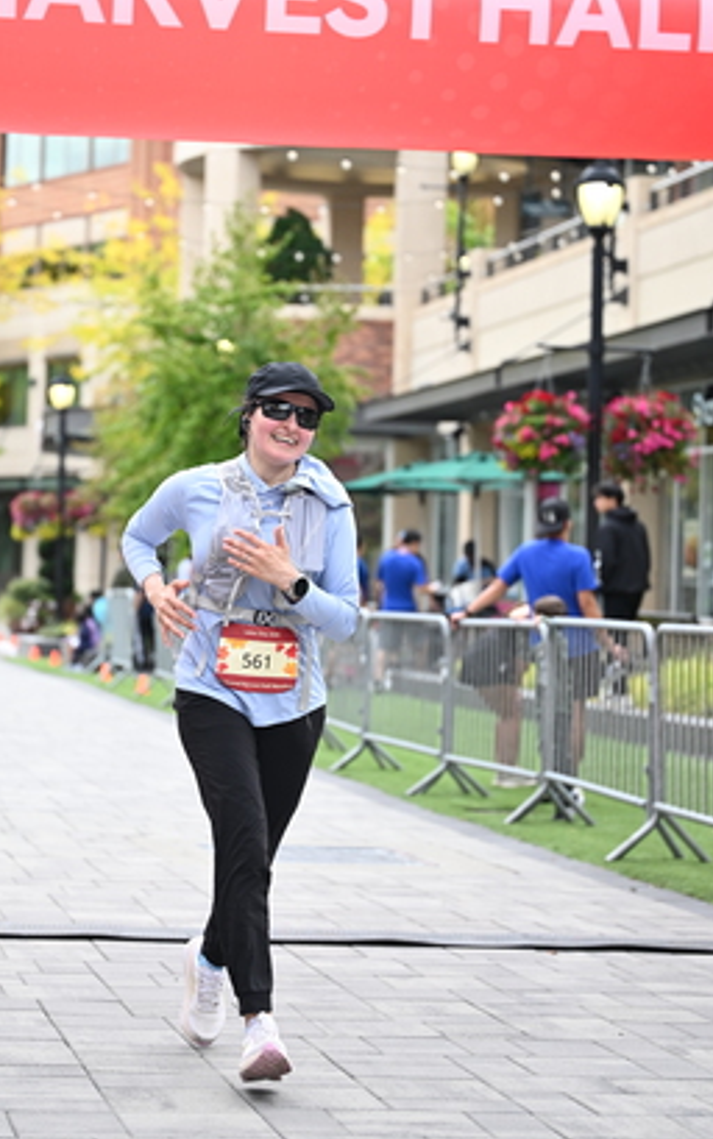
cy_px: 501
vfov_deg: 21.6
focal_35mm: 96
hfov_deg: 13.6
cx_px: 238
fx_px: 2982
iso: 640
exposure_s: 1/1600
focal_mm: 70
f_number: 2.8
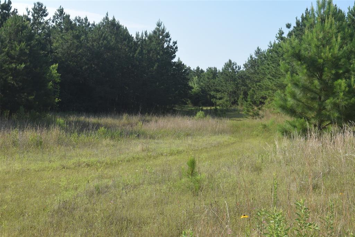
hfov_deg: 38.9
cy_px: 118
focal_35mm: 51
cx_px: 178
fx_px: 503
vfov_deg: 26.5
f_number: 9
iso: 100
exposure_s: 1/200
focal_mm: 34
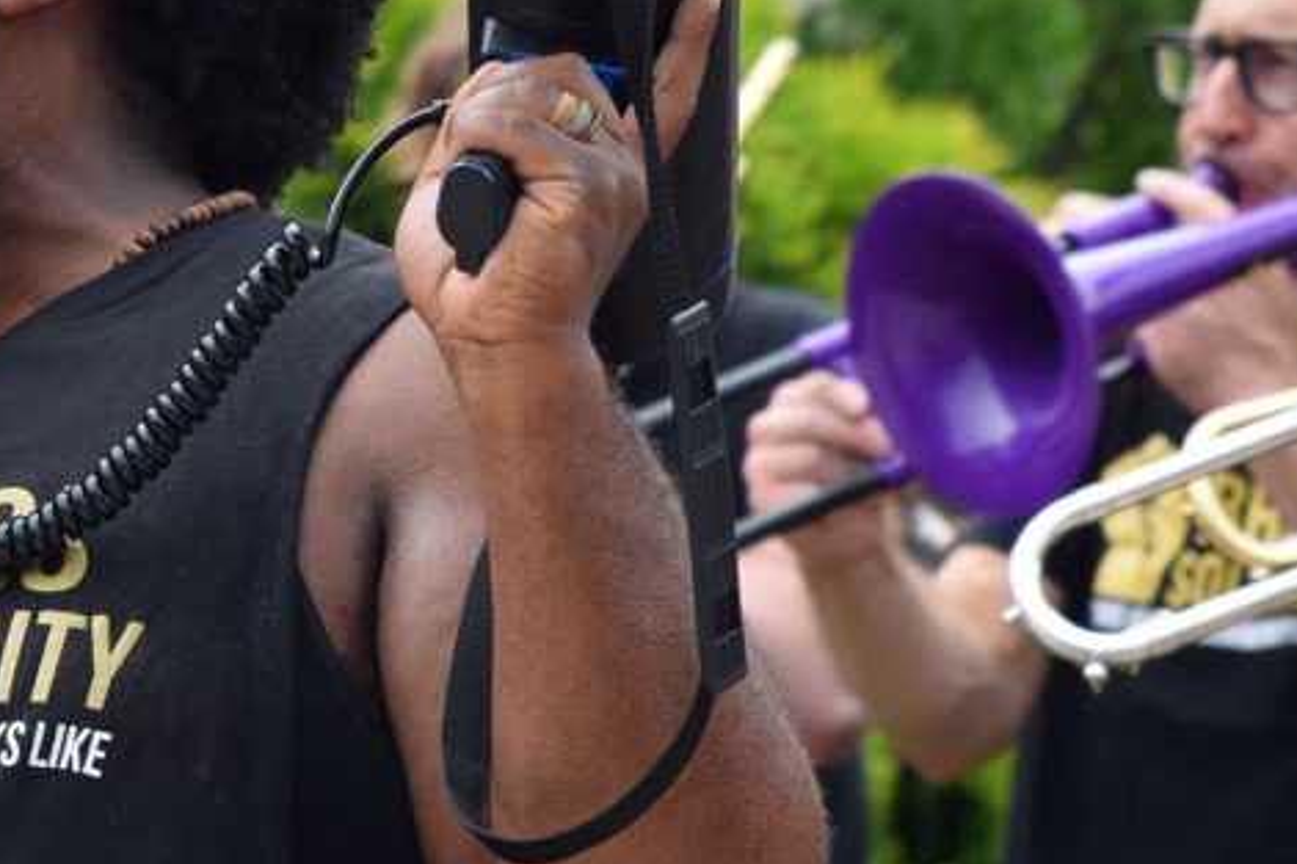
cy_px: 340
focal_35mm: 268
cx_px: -94
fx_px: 9652
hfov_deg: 7.6
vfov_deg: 5.1
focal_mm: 70
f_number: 4.5
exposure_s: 1/640
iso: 640
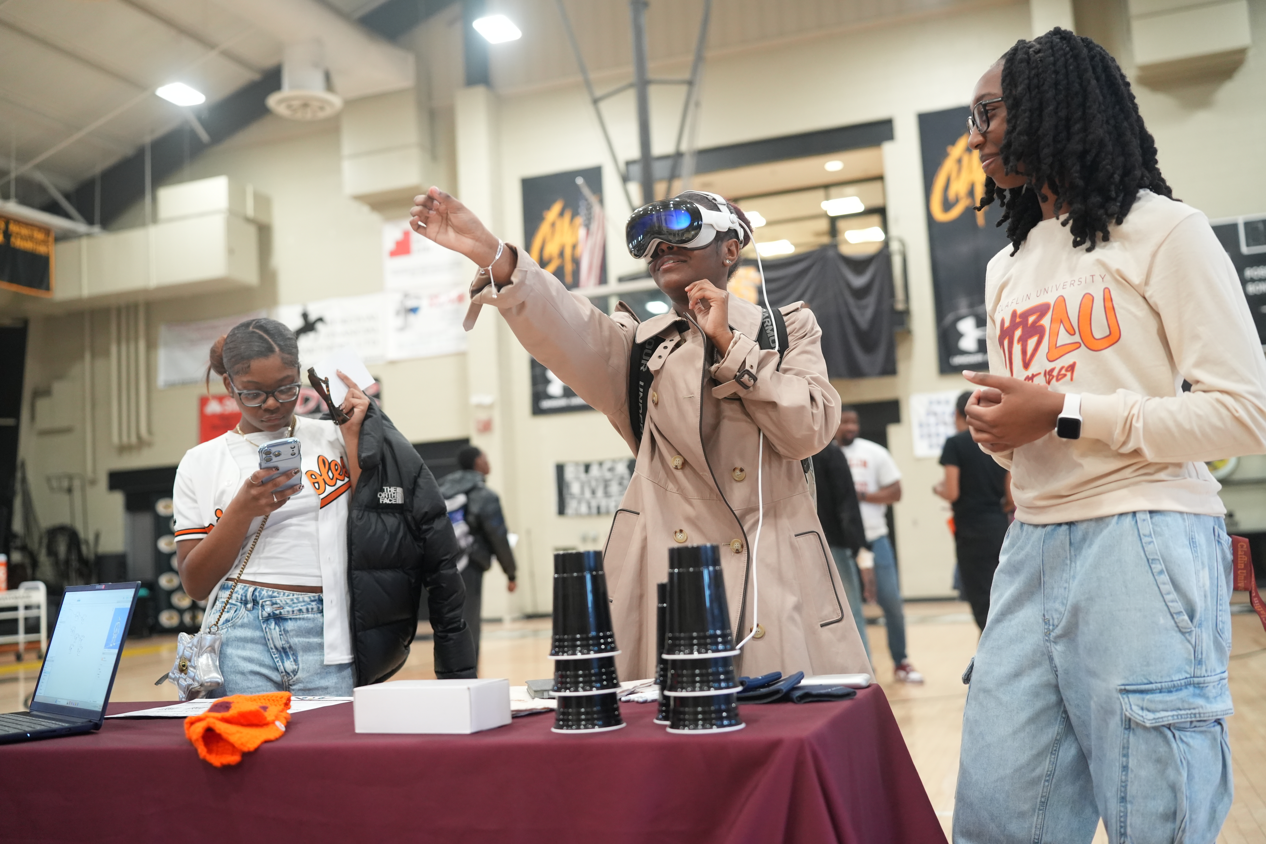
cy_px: 422
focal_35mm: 35
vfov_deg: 37.9
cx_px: 633
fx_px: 1231
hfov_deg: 54.4
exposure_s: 1/250
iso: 3200
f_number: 2.2
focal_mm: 35
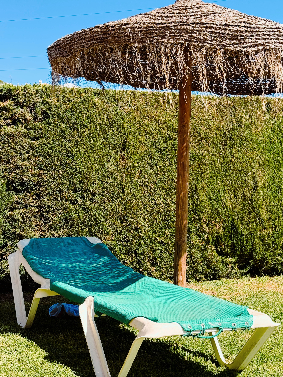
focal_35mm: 54
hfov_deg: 27.0
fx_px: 589
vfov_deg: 35.5
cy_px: 187
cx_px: 151
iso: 64
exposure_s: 1/2033
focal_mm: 6.76
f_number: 1.78
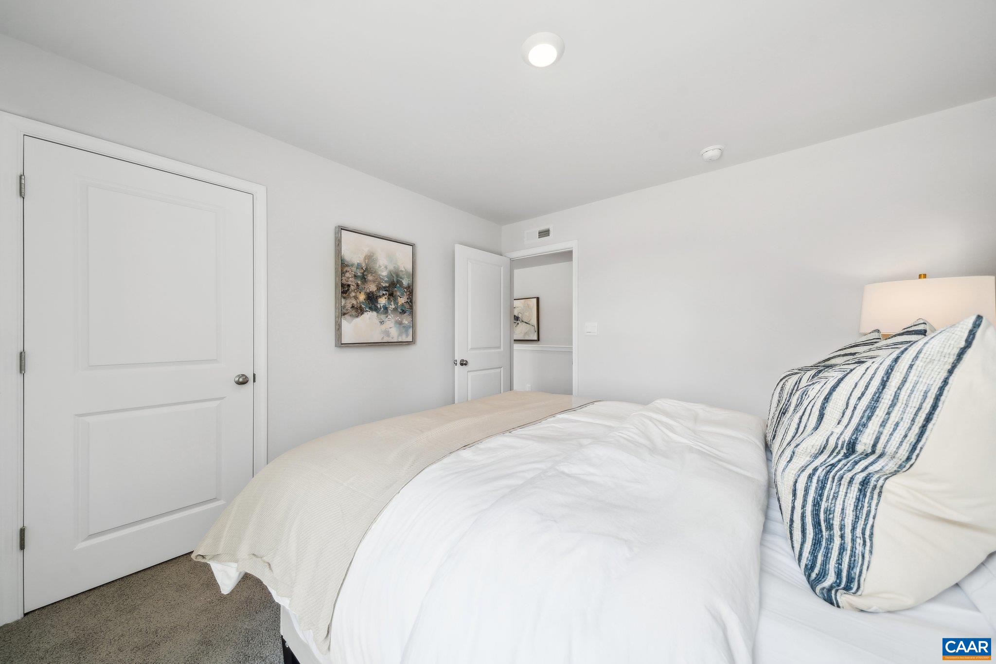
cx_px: 498
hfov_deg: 112.6
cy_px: 332
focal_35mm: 12
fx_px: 332
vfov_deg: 90.0
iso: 160
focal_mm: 12
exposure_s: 1/20
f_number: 7.1
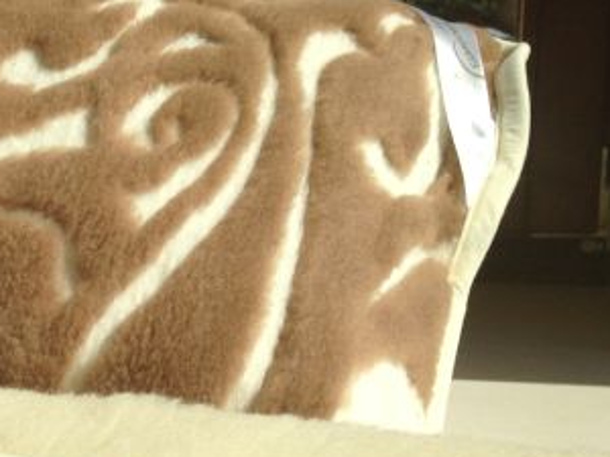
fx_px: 1375
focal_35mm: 78
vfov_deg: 18.6
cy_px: 408
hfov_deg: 23.5
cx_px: -60
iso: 50
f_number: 2.4
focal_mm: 4.13
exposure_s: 1/2262
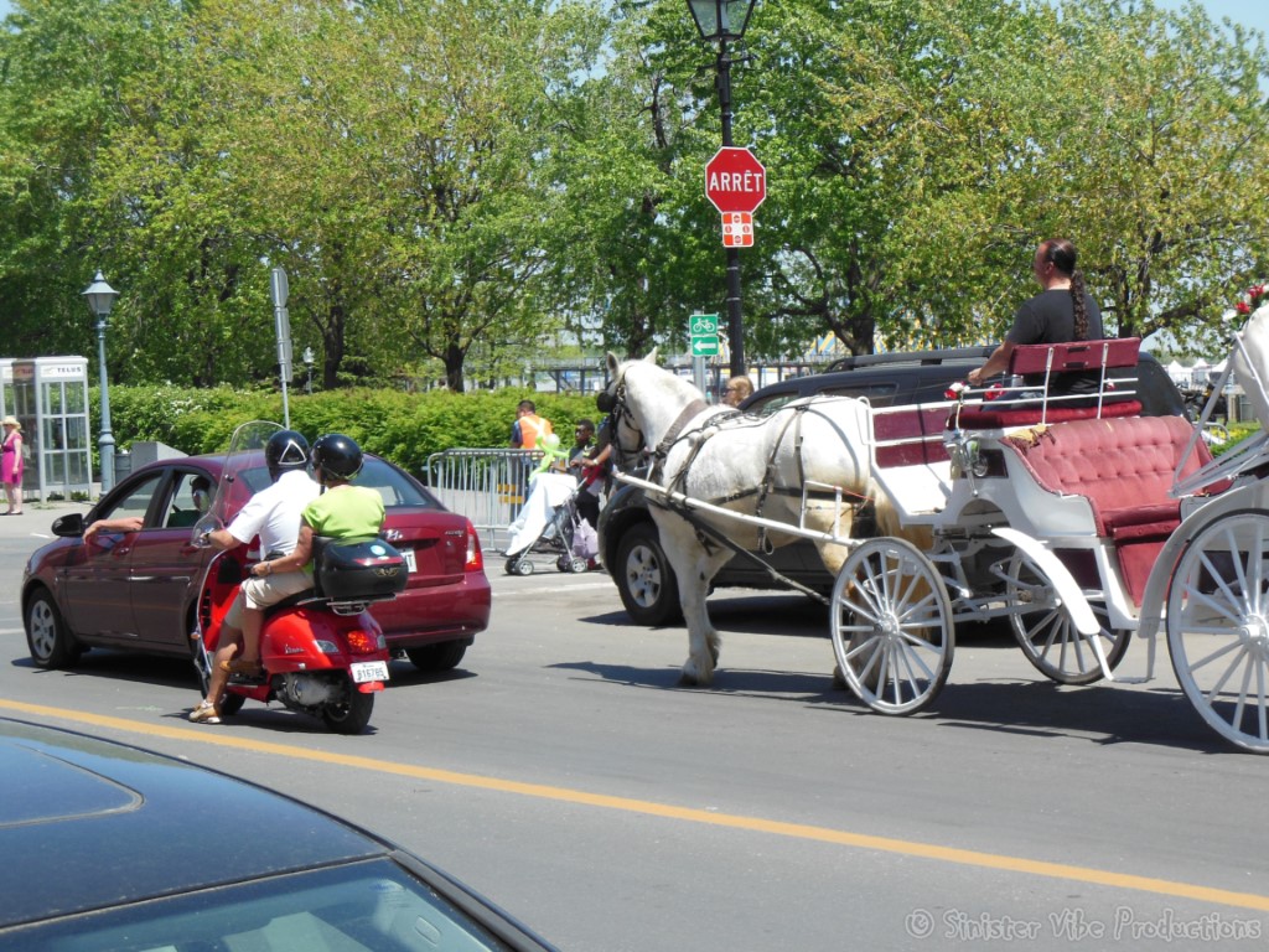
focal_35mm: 76
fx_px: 2786
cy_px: 476
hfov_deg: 25.7
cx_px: 634
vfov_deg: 19.4
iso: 125
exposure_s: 1/640
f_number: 4.4
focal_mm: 13.6
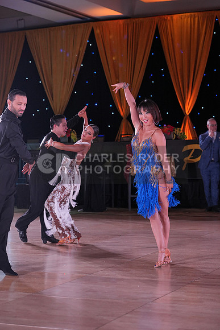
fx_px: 724
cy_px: 165
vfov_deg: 25.7
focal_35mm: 79
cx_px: 110
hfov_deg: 17.3
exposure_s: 1/400
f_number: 4
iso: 1600
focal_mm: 79
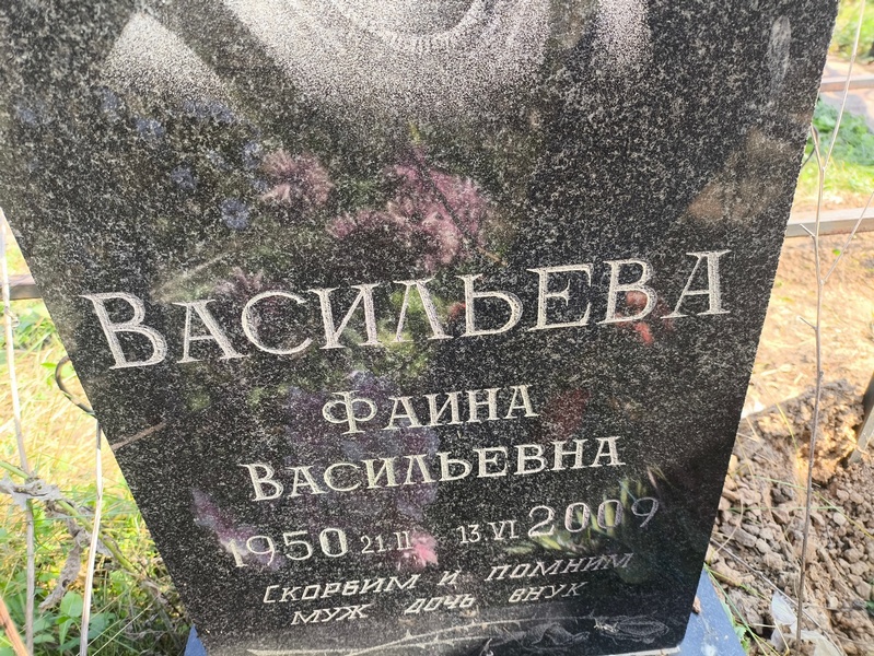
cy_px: 328
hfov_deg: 69.4
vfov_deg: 54.9
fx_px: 631
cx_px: 437
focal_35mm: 25
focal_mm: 4.71
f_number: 1.7
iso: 50
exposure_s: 1/179
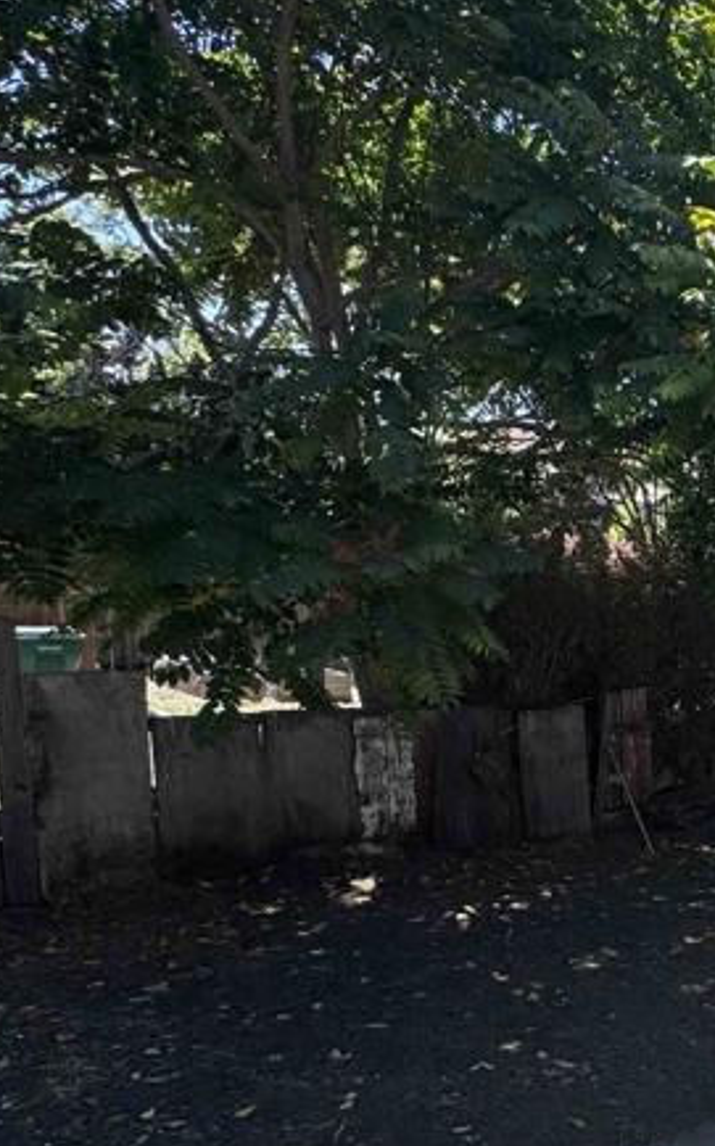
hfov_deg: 27.1
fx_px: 1092
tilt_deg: -11.9
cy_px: 795
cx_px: 1037
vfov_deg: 53.8
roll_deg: -7.3
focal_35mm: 35
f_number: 2.2
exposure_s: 1/787
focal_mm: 2.22
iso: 50
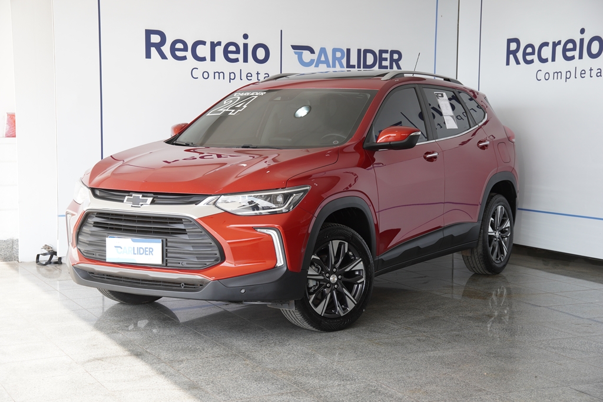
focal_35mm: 60
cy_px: 201
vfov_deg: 22.6
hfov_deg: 33.4
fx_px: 1005
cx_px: 302
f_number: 4.5
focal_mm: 40
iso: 160
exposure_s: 1/160
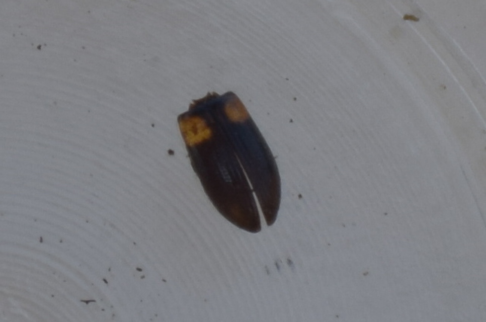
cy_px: 161
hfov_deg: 16.1
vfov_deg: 10.7
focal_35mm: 128
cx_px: 243
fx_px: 1718
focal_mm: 85
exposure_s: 1/320
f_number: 5.3
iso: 125
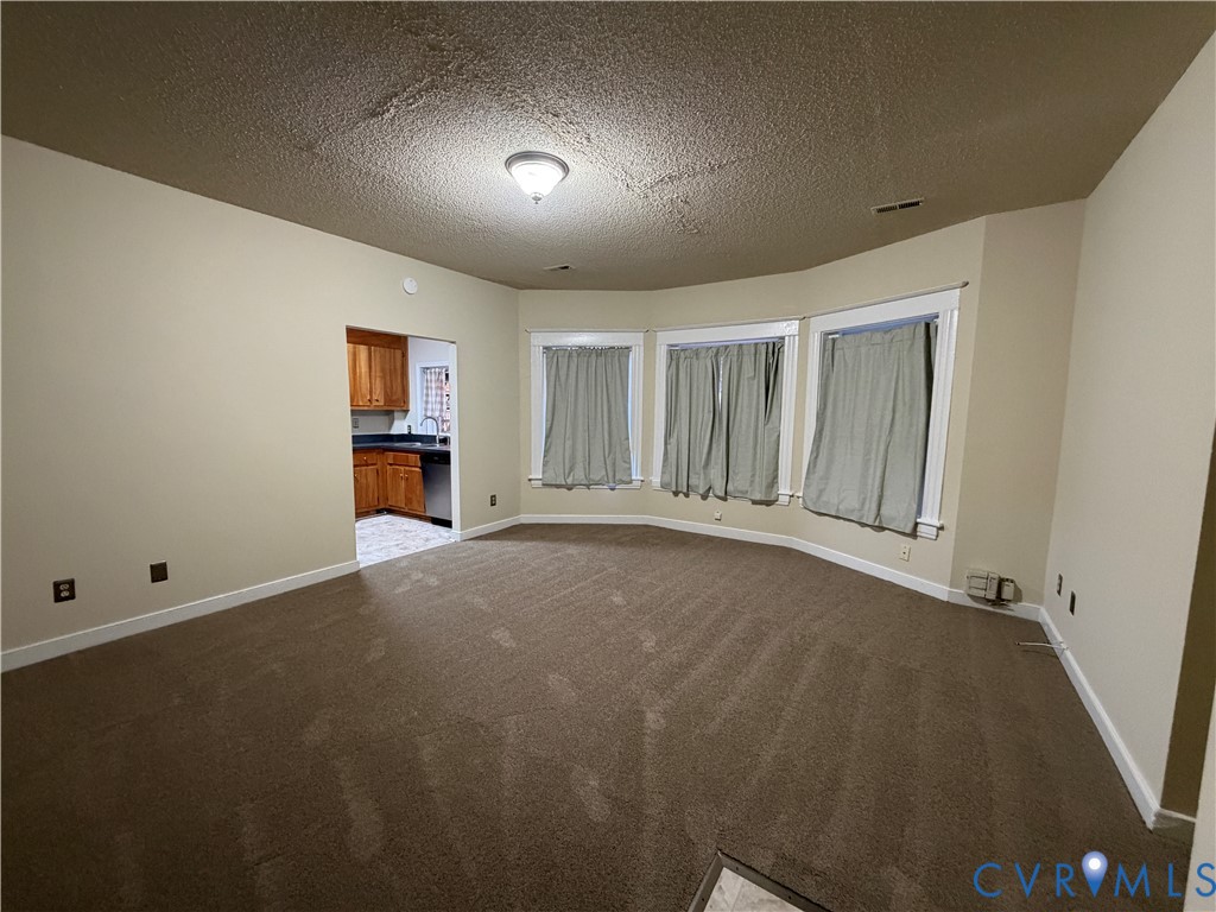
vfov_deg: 85.7
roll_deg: -1.3
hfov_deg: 102.1
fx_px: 492
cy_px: 456
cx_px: 608
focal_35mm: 14
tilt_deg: -4.8
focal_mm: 2.22
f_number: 2.2
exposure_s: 1/60
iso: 500
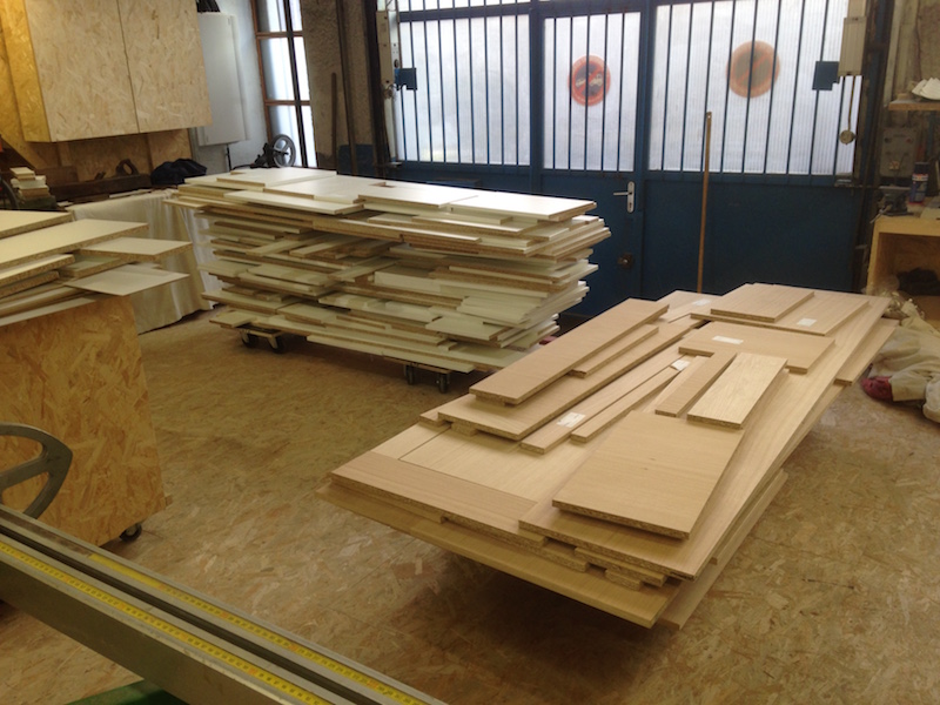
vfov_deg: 42.9
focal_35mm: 33
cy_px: 352
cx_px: 470
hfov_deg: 55.4
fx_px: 896
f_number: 2.4
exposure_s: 1/60
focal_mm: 4.12
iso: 50
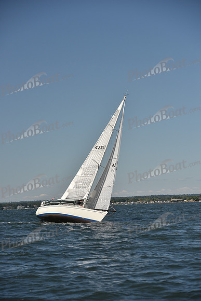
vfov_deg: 20.4
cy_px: 150
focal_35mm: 100
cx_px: 100
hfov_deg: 13.7
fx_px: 837
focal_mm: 100
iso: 250
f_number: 4.5
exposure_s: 1/1250
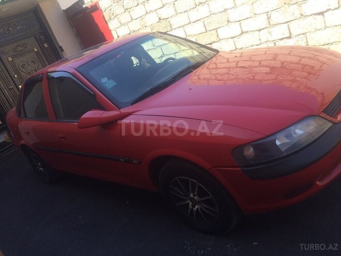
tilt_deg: -20.0
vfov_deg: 48.2
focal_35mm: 29
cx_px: 170
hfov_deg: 61.7
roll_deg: +20.6
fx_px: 286
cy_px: 128
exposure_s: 1/477
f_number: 2.2
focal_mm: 4.15
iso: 32
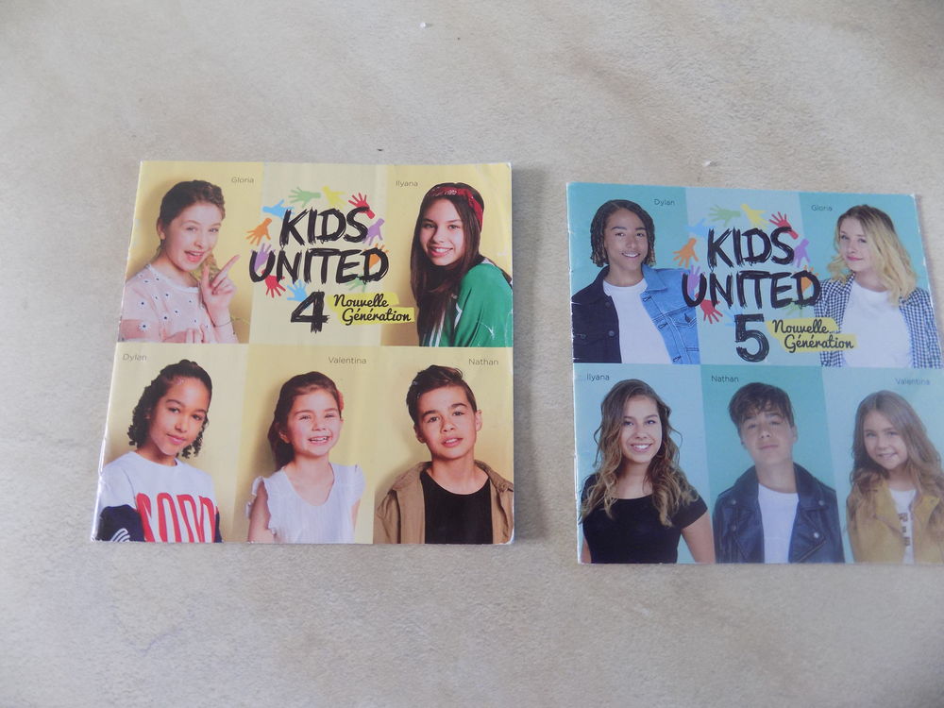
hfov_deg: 73.9
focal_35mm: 23
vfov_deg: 58.9
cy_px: 354
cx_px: 472
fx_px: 627
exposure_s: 1/30
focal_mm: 4
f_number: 3.1
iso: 140
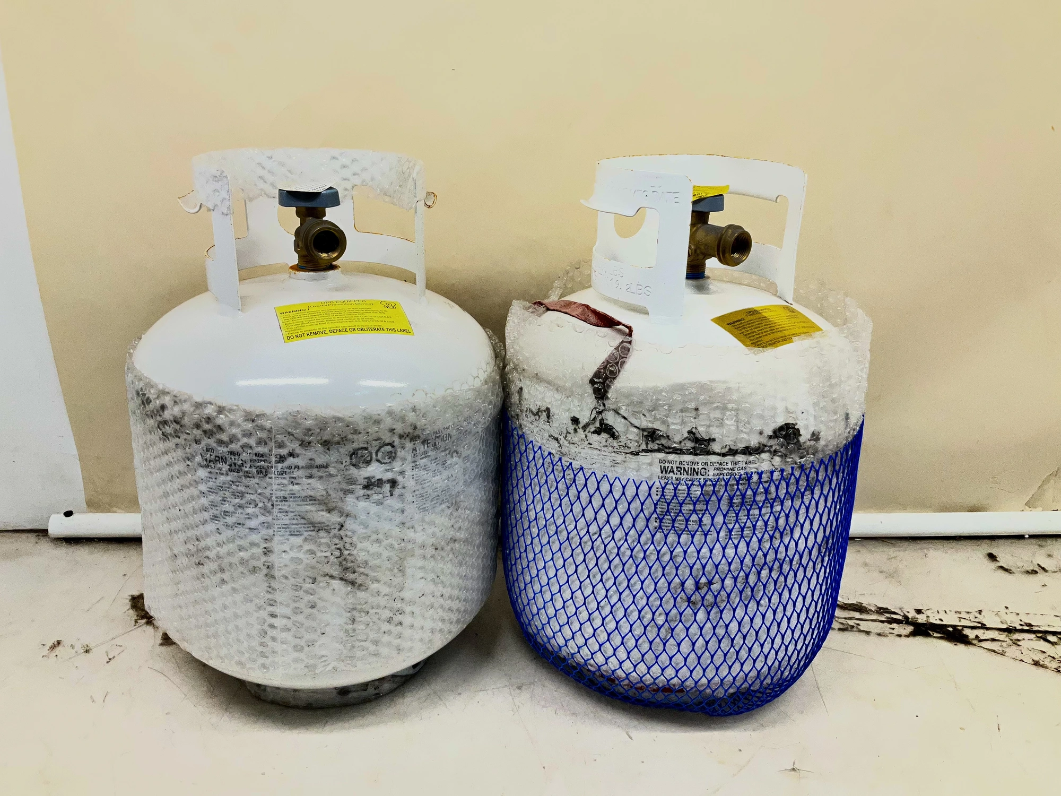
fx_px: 889
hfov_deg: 61.7
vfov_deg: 48.2
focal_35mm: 29
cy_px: 398
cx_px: 530
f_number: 1.8
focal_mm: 3
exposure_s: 1/120
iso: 32
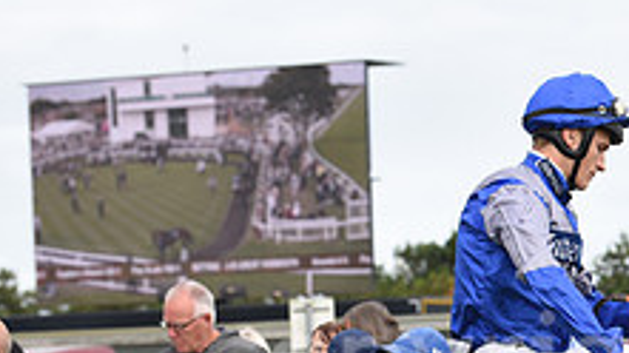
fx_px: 4350
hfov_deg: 8.2
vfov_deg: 4.6
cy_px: 545
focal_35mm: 261
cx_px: 575
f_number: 5.6
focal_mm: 95
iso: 500
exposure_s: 1/1250
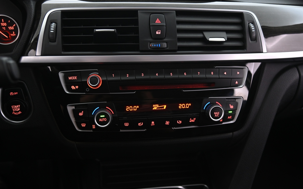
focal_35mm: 32
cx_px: 150
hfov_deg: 59.7
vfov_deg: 39.4
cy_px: 98
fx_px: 264
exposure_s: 1/13
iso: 2000
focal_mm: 31
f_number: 4
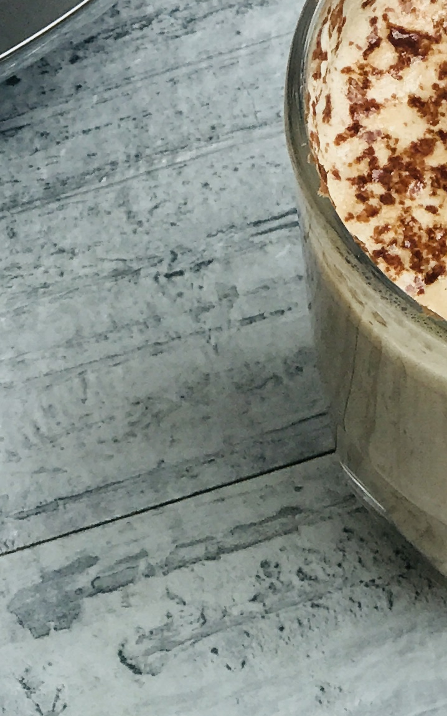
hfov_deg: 6.2
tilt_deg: -58.8
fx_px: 4133
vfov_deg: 9.8
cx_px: 304
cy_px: -3
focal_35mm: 212
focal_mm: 6.6
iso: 20
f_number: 2.8
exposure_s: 1/343
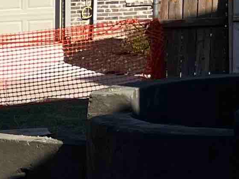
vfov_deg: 7.8
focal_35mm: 188
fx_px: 1297
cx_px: -449
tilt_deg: -10.2
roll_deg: +4.7
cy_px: 191
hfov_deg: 8.8
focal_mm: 5.1
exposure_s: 1/4651
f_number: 1.6
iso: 50
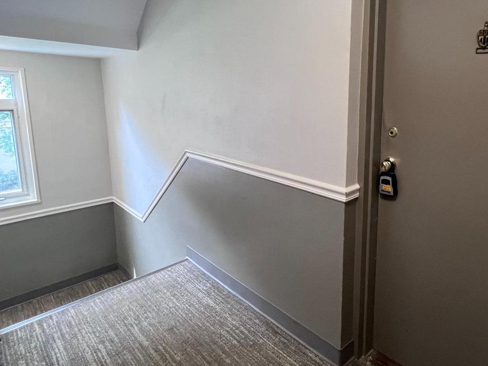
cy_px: 148
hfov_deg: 76.1
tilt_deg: -7.9
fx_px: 296
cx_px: 331
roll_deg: -0.6
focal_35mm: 21
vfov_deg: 63.0
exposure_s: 1/60
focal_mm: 1.57
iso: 320
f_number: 1.8
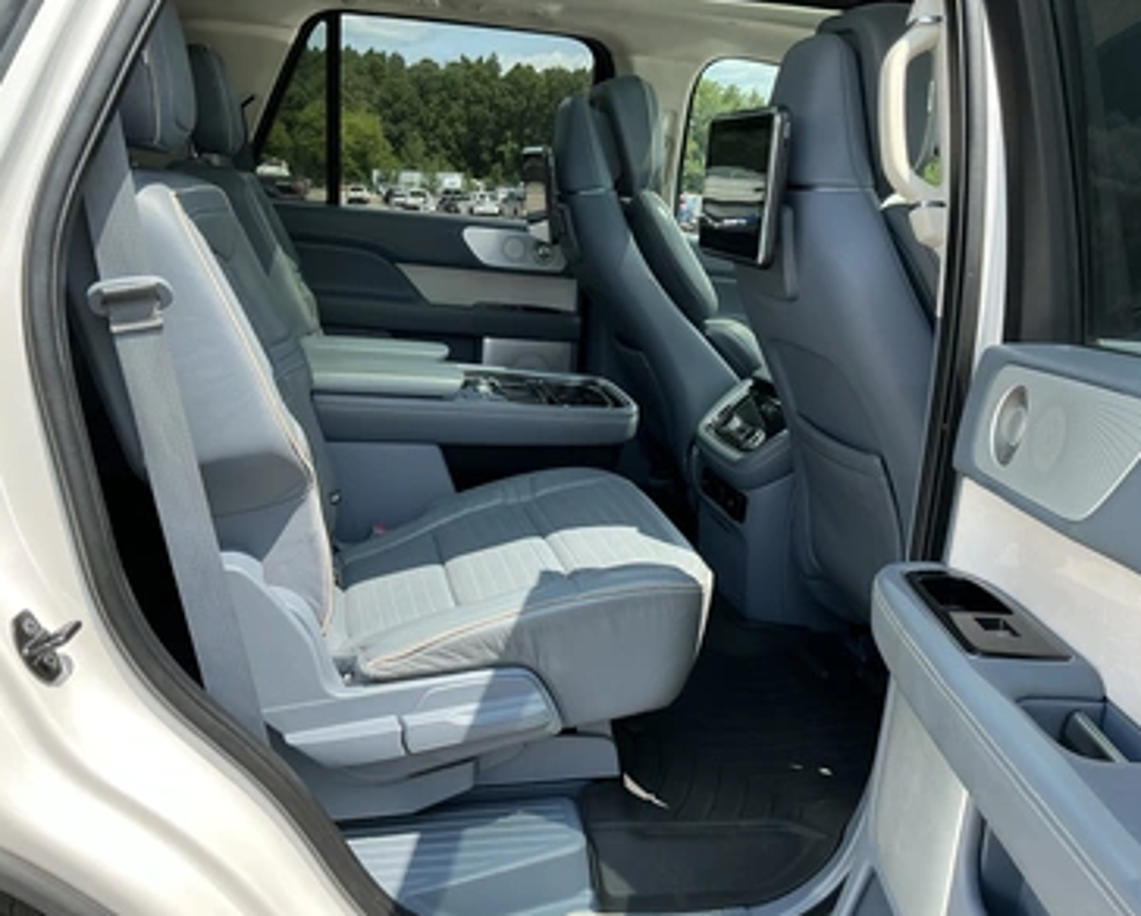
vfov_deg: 48.6
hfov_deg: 58.7
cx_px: 561
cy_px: 461
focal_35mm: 30
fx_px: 1014
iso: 25
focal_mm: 3
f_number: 1.8
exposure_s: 1/428
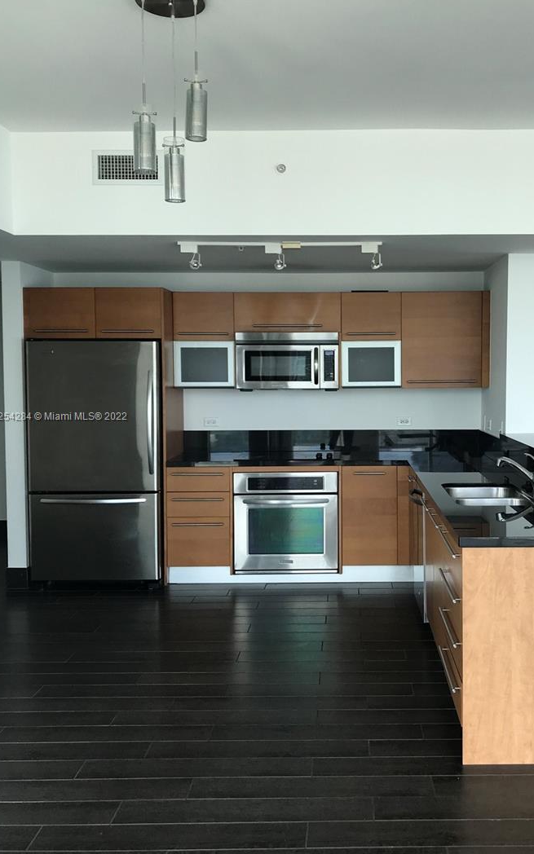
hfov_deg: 37.0
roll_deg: -0.4
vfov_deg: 56.7
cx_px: 345
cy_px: 417
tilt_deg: -2.3
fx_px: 792
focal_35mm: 34
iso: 20
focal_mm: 3.99
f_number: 1.8
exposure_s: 1/170
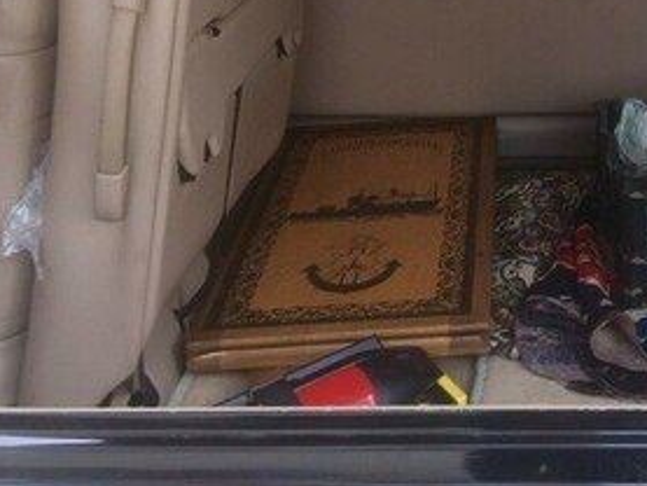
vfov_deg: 20.3
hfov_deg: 27.0
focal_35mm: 69
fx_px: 1290
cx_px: 600
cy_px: -53
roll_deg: -0.6
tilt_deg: -7.8
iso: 32
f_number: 2.2
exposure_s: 1/50
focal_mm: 4.15
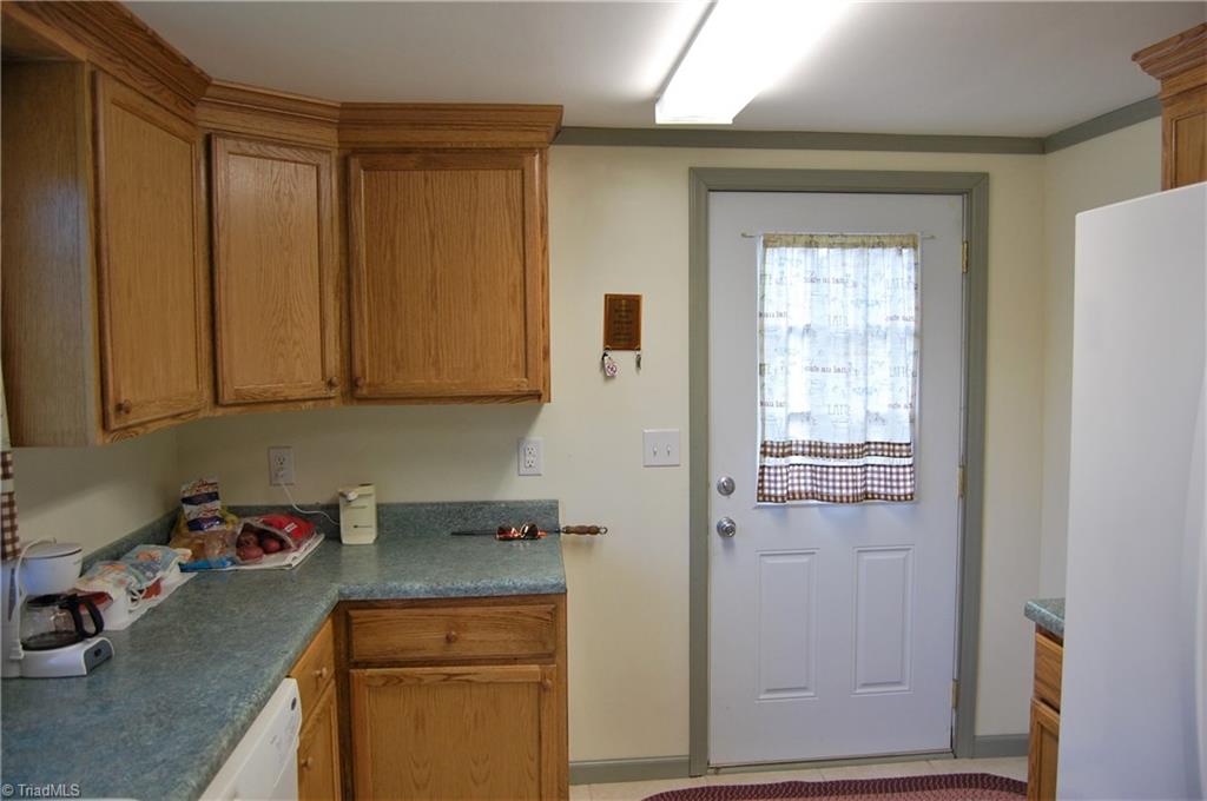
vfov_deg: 47.8
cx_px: 604
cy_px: 400
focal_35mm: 27
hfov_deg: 67.4
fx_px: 904
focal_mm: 18
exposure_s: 1/80
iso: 400
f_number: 4.5
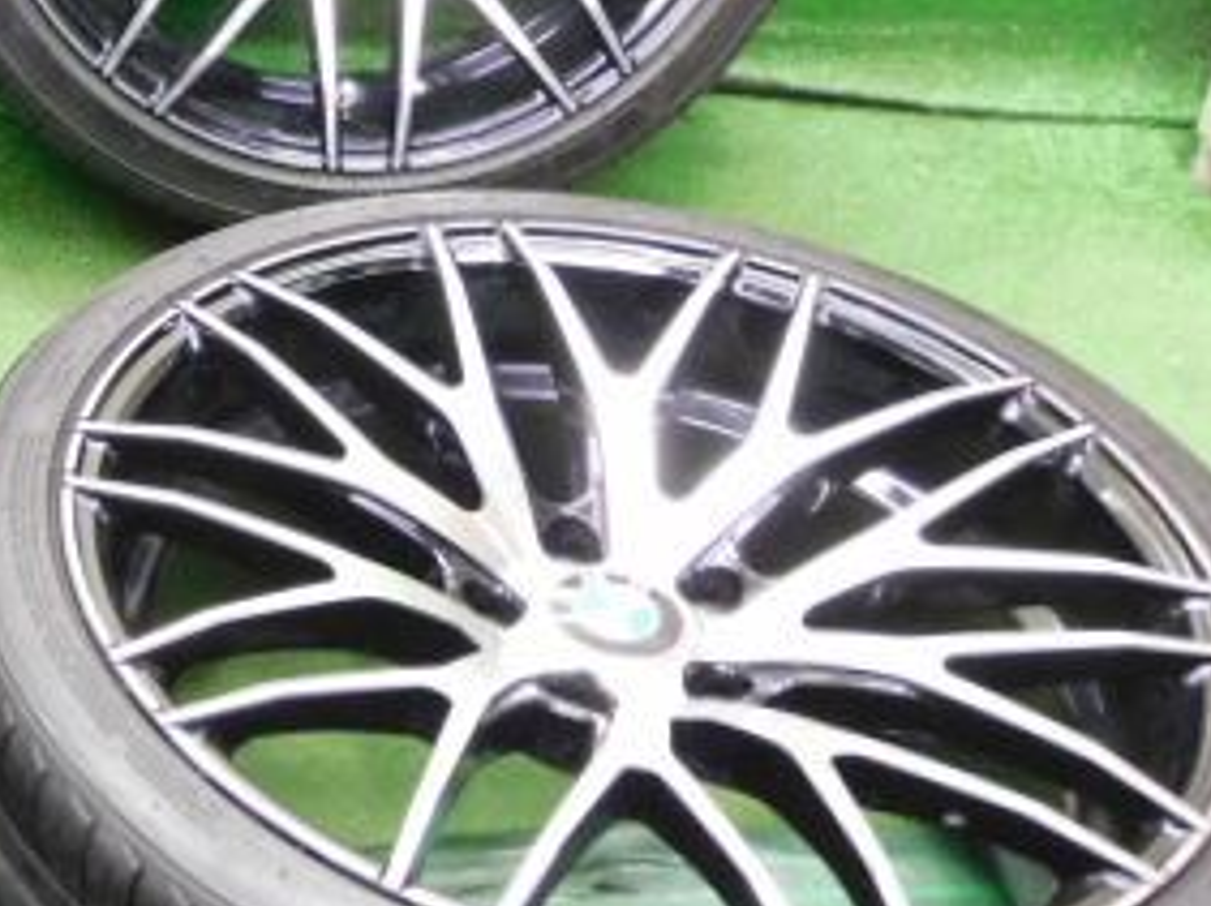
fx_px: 2622
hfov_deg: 24.3
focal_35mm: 75
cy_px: 266
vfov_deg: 19.5
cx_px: -116
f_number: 3.6
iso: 450
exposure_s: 1/8
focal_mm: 5.9
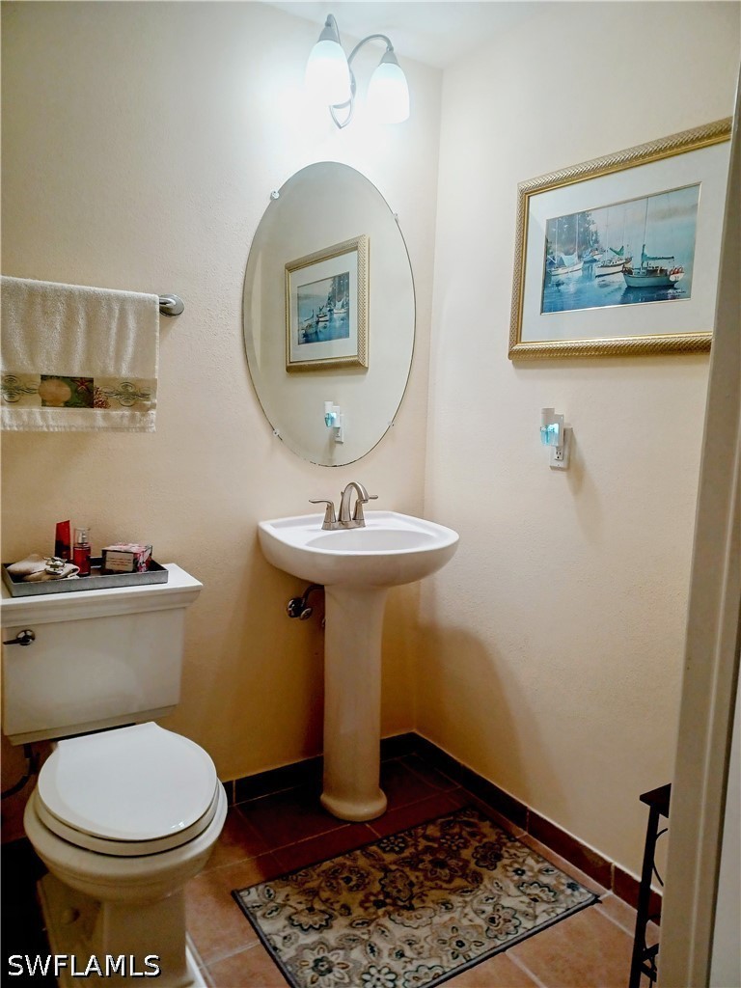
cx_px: 370
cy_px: 494
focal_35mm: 25
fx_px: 714
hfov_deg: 54.9
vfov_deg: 69.4
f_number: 1.8
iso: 320
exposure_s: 1/60
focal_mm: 4.6
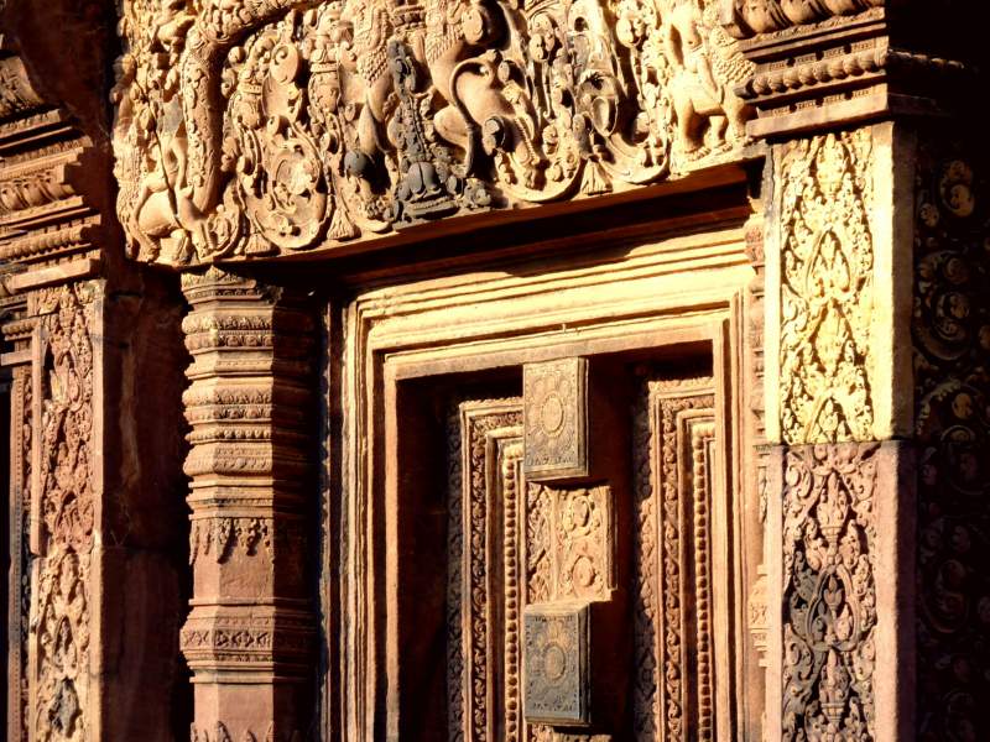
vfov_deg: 10.8
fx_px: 3918
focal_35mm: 137
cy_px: 371
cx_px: 495
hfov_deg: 14.4
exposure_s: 1/80
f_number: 4.5
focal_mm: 22.5
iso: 80
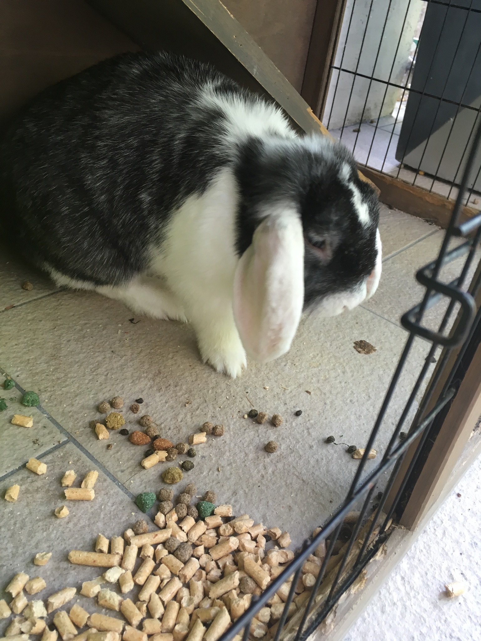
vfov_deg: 61.7
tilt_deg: -36.6
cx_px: 240
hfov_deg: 48.2
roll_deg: -8.5
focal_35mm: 29
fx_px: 537
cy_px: 320
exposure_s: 1/33
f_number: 2.2
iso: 64
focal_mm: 4.15
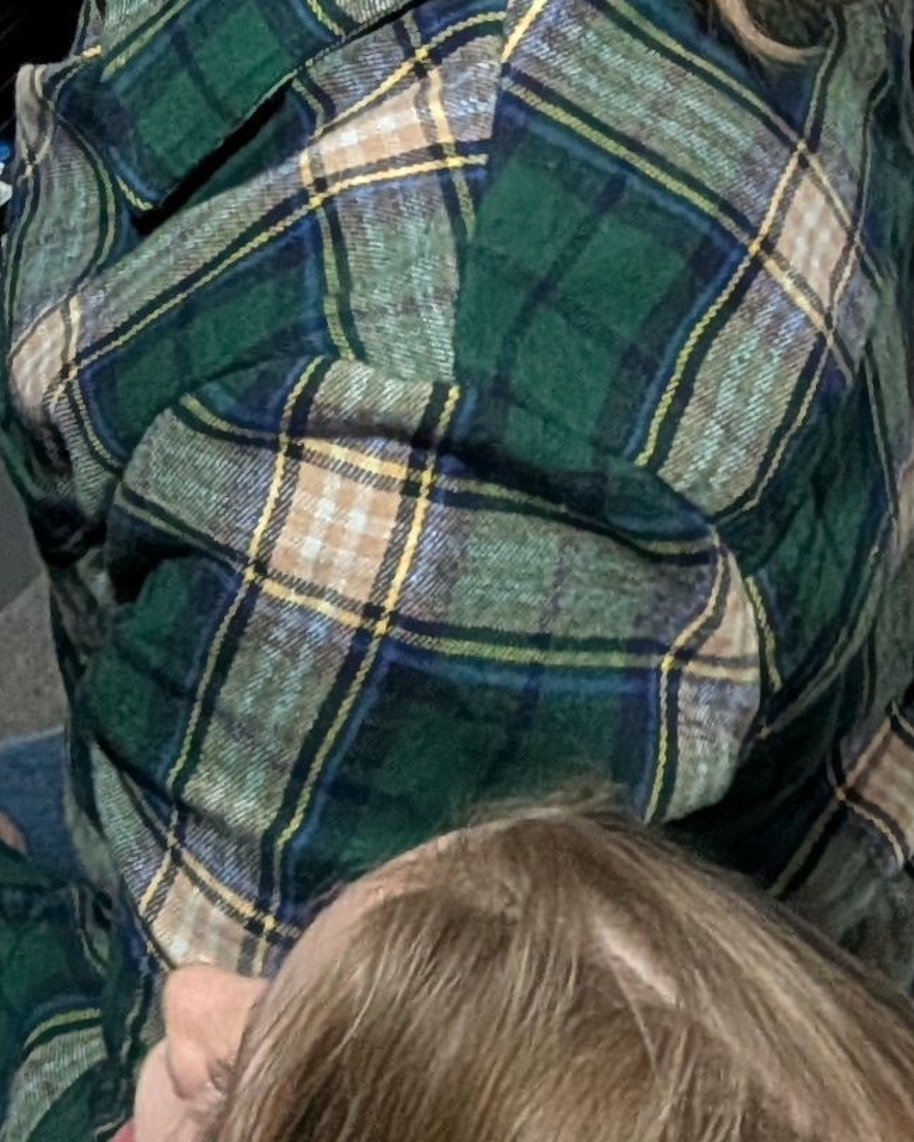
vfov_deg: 15.0
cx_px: -139
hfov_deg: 13.1
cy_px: -762
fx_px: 3889
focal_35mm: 115
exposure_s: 1/100
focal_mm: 4.53
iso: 2283
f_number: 1.7
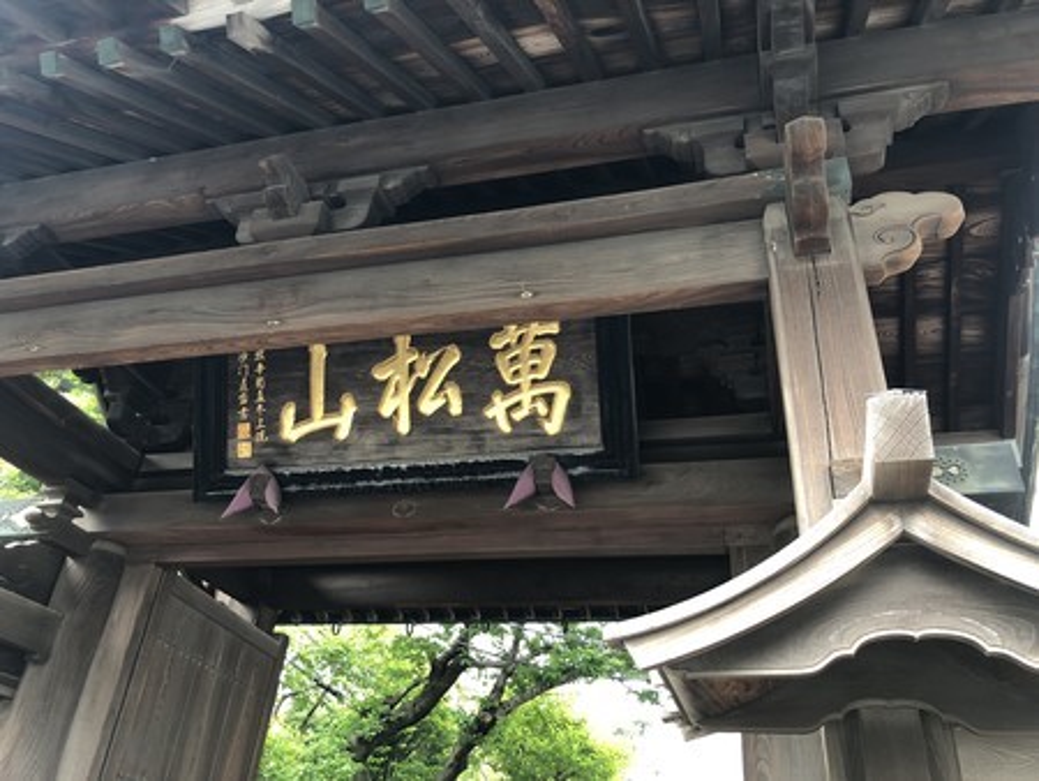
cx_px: 520
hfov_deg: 63.4
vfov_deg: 49.8
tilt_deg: +30.4
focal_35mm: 28
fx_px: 841
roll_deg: -4.4
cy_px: 390
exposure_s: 1/30
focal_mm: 3.99
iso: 25
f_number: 1.8
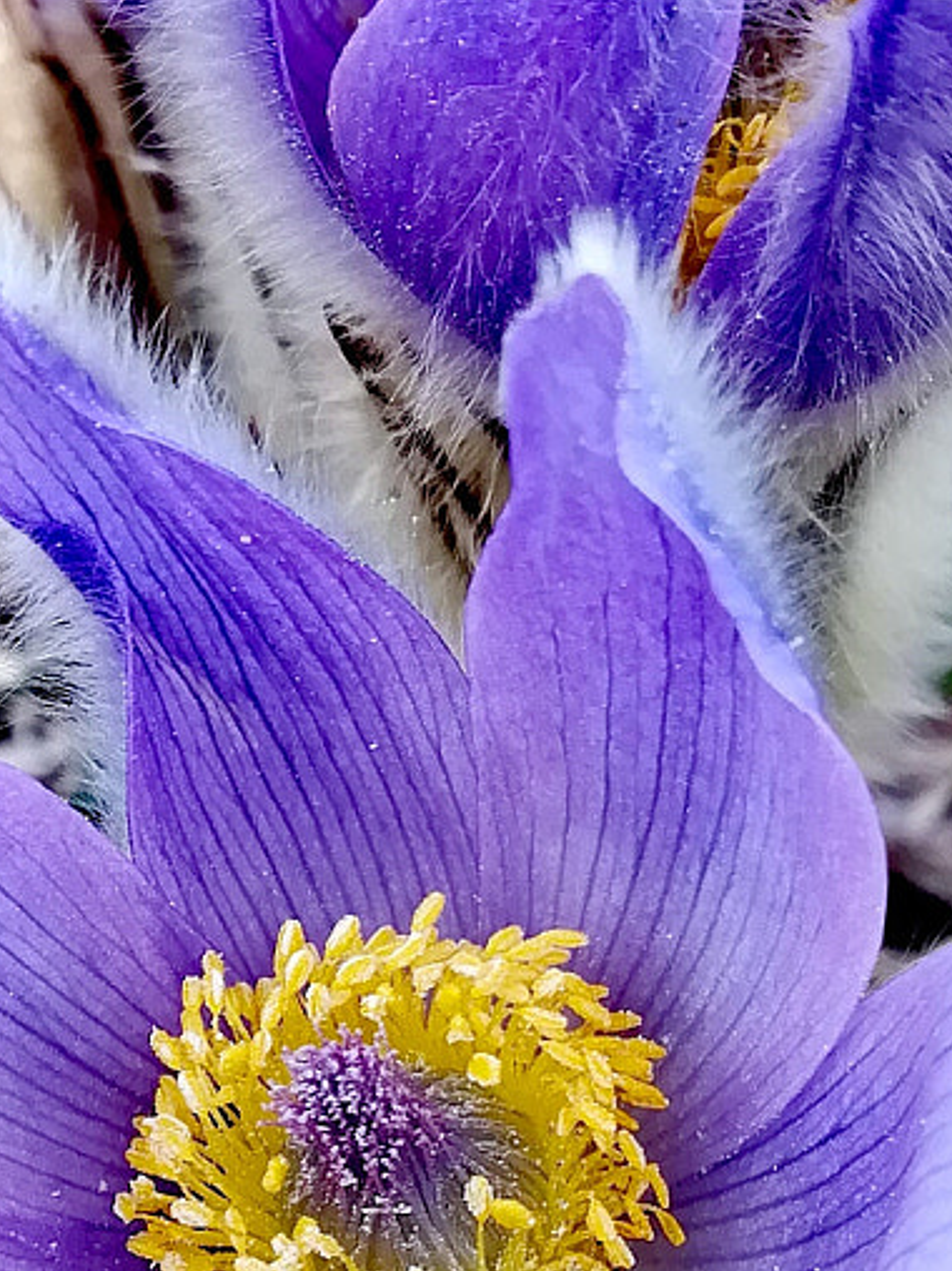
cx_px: 85
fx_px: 3008
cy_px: 872
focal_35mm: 82
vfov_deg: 23.7
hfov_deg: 17.7
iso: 50
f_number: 2.2
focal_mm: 3.83
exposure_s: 1/135
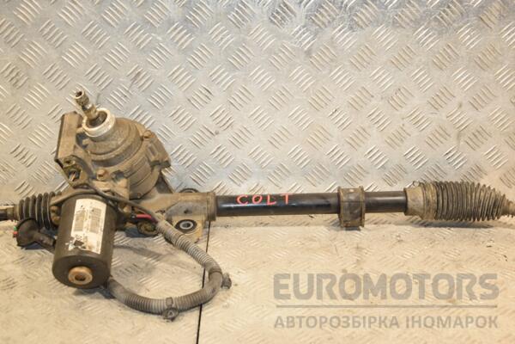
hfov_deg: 33.4
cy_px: 172
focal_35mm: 60
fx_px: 858
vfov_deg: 22.6
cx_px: 258
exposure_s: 1/200
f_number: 5.6
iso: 800
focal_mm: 40
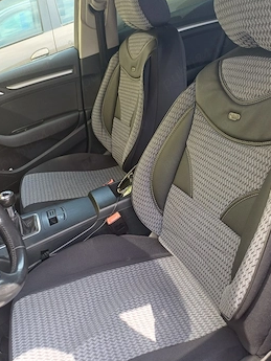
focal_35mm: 29
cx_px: 135
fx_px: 303
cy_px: 157
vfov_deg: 61.4
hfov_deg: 48.3
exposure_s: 1/101
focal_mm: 4.65
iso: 64
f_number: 1.8
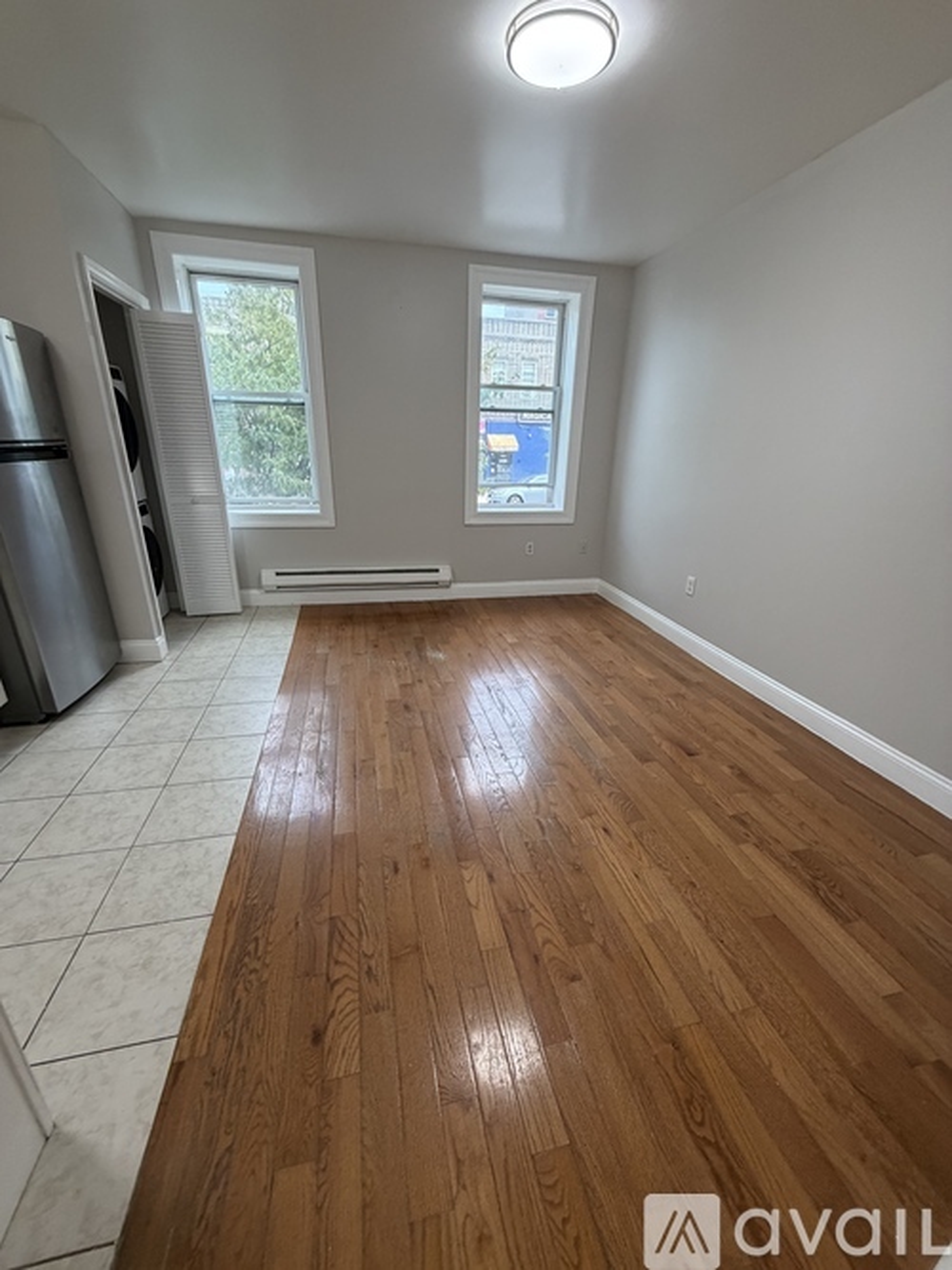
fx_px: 514
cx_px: 476
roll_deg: -1.1
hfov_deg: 85.7
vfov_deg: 102.1
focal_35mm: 14
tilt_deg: -20.1
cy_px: 635
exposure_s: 1/120
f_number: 2.2
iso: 320
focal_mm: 2.22
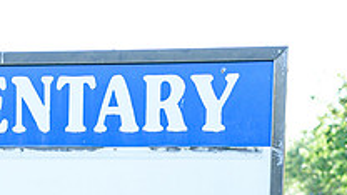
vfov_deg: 9.4
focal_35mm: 124
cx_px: 66
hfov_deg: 17.1
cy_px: 328
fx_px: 1141
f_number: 2.8
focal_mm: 35
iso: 250
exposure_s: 1/800
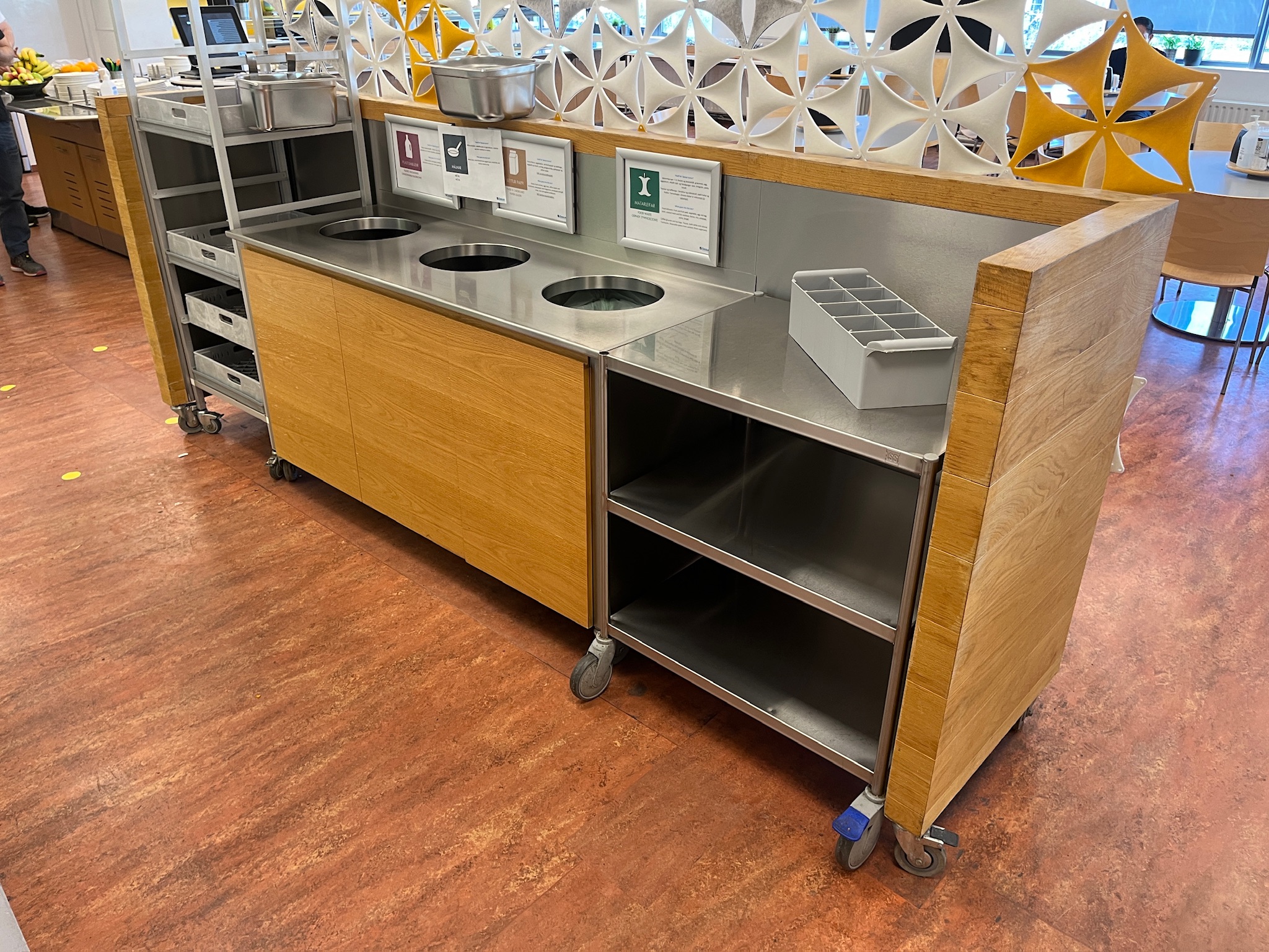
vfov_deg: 53.1
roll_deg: +1.6
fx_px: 953
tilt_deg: -26.1
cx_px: 634
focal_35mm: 26
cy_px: 476
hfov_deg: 67.3
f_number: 1.6
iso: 80
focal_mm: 5.1
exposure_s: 1/50
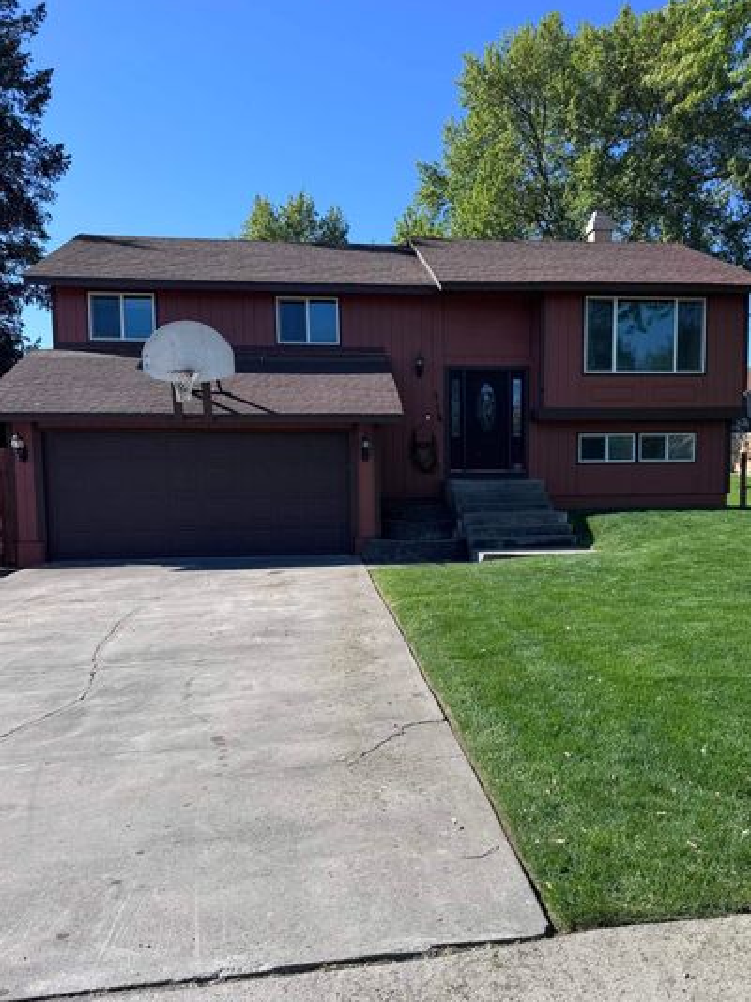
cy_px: 547
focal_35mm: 30
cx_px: 439
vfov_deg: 59.9
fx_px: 869
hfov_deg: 46.6
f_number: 1.78
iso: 80
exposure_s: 1/3247
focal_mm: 6.76
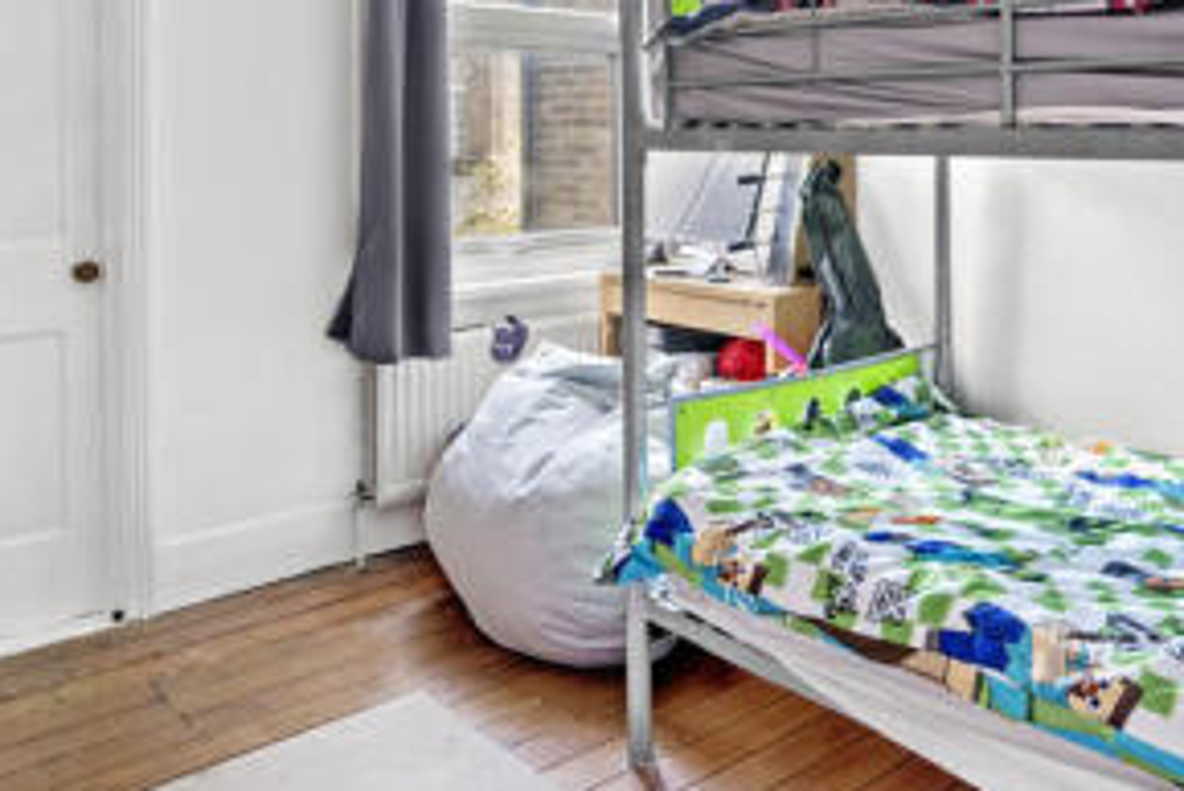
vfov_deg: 37.2
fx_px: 1119
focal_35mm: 34
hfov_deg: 55.4
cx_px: 701
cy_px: 129
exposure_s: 1/6
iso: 800
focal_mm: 15
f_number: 5
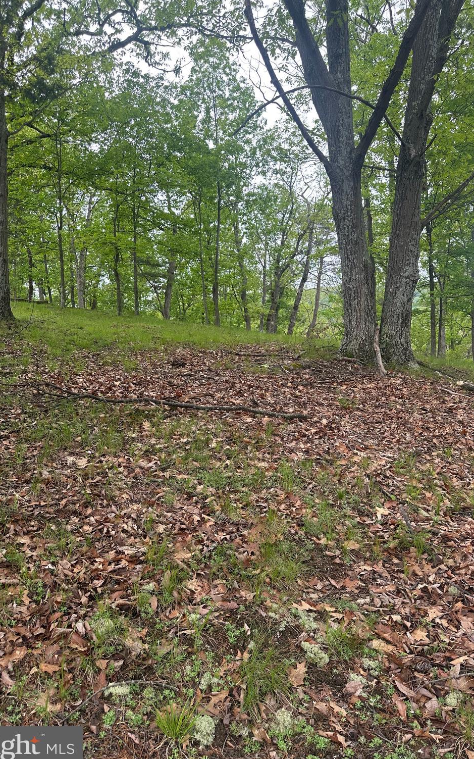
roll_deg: +0.4
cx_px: 247
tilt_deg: -1.2
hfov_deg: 47.6
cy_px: 380
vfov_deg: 70.4
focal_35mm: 26
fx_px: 538
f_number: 1.78
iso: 80
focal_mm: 6.86
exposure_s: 1/435
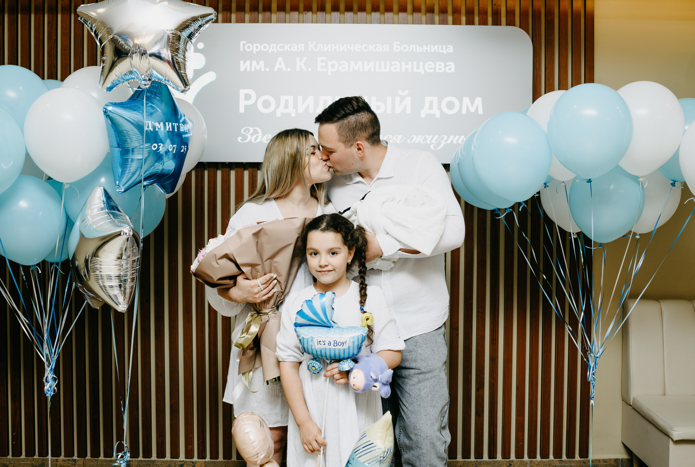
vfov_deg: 36.4
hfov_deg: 52.2
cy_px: 224
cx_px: 365
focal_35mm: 37
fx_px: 709
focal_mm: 35
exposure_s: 1/160
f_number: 4
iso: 160
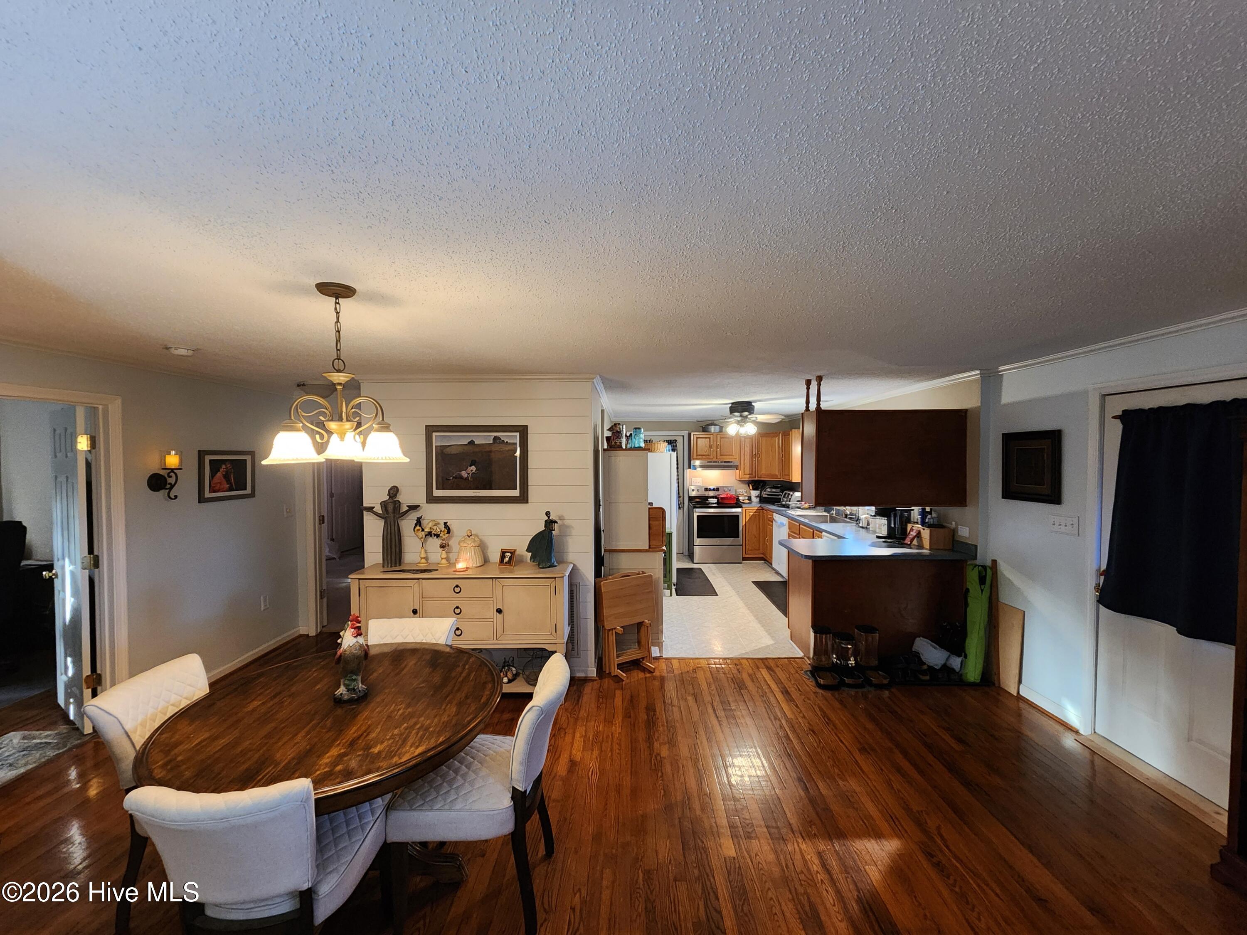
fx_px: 468
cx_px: 624
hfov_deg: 106.2
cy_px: 468
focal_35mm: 13
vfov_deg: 89.9
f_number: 2.2
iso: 400
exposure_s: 1/30
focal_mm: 2.2
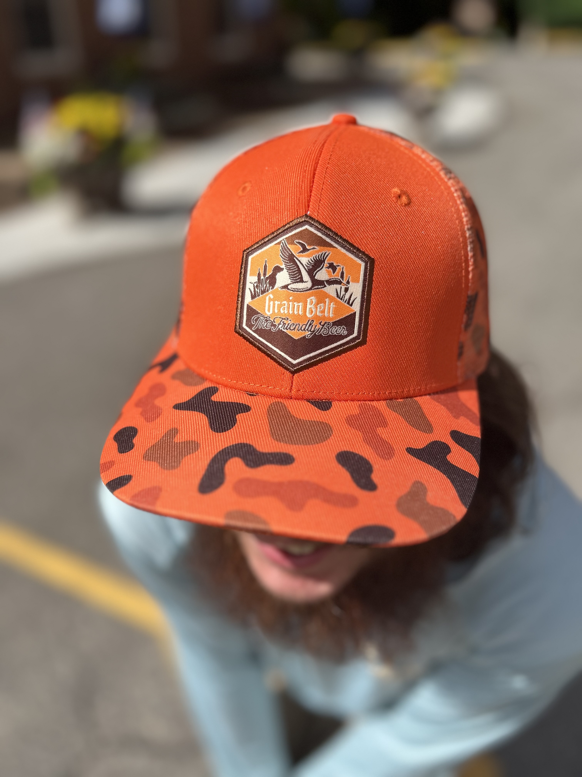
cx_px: 291
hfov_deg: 53.1
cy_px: 388
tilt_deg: -33.5
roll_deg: +0.0
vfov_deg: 67.3
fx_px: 583
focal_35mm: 26
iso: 50
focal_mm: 5.7
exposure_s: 1/4115
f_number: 1.5
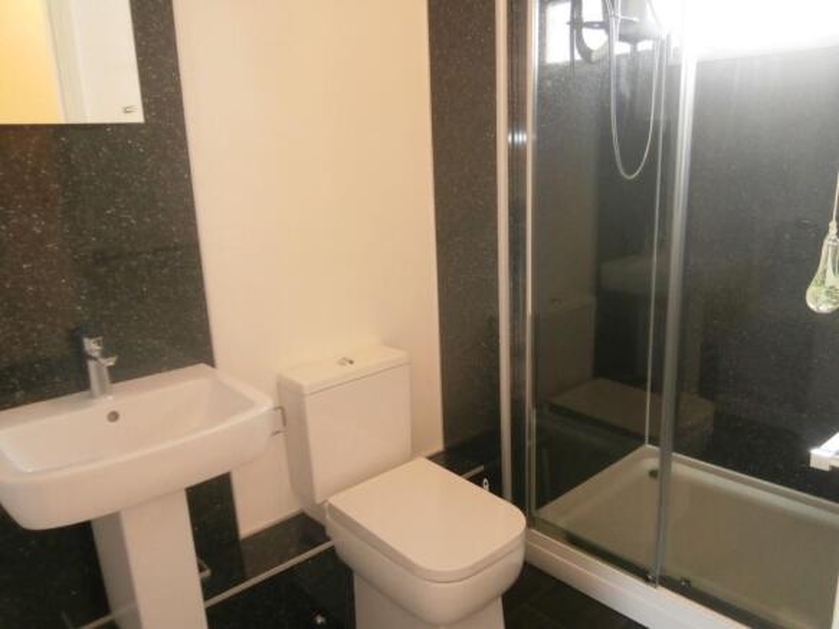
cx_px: 420
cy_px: 314
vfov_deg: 53.0
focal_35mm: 26
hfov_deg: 67.3
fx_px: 630
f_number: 2.8
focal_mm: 4.7
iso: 200
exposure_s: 1/30
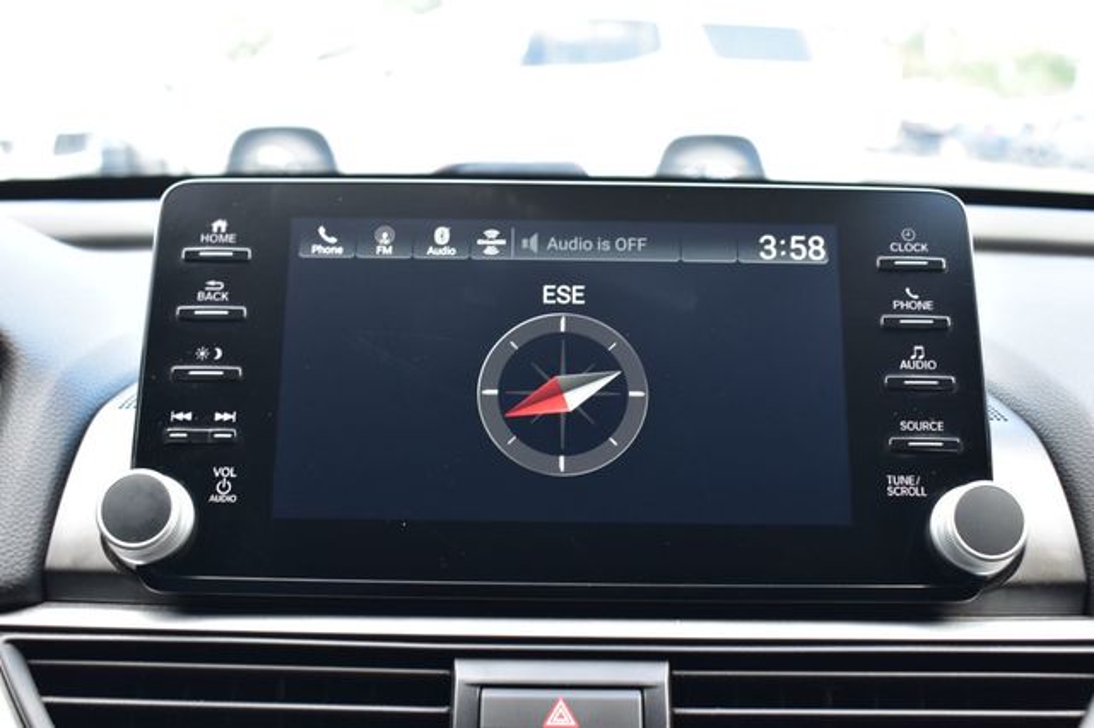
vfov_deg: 28.0
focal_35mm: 48
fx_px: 1458
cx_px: 547
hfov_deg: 41.1
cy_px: 364
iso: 400
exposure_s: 1/30
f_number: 7.1
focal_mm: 32
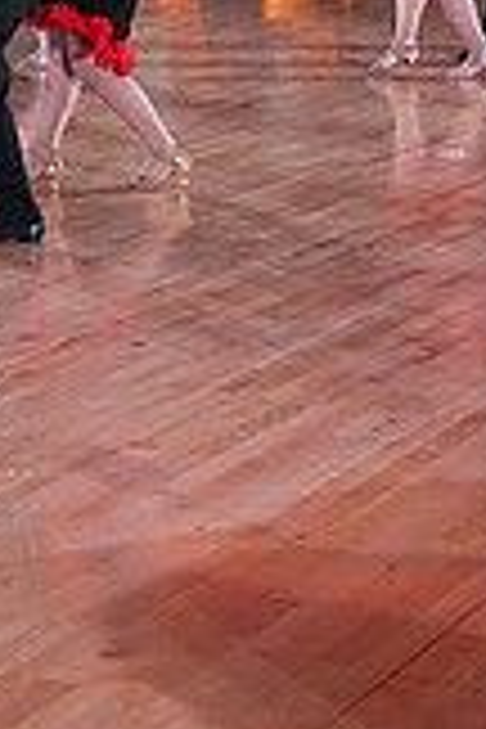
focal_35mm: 136
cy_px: -16
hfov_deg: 9.5
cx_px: -450
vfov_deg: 14.8
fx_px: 2754
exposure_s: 1/400
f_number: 5.6
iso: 5000
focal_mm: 38
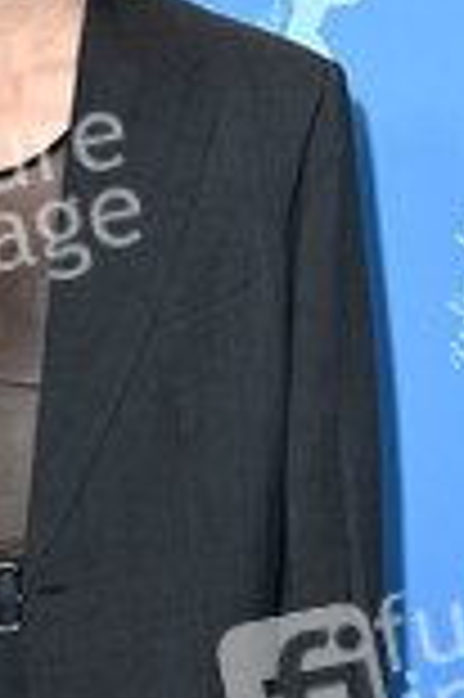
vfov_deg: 12.8
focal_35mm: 160
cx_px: 41
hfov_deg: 8.5
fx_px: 3100
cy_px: 446
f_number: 5
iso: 800
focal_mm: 62
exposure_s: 1/200
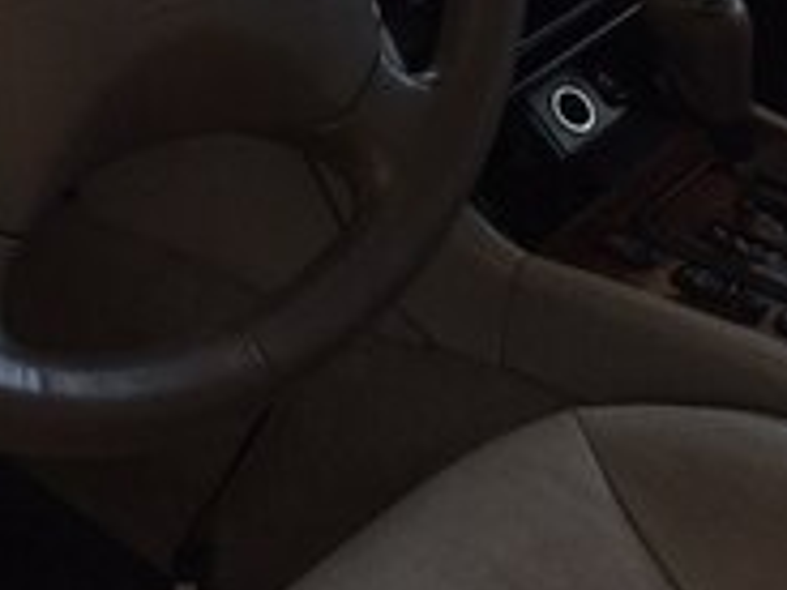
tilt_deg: -20.4
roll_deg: +2.1
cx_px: 381
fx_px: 1773
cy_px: -248
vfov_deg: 17.3
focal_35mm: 78
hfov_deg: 25.0
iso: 40
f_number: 2.2
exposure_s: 1/33
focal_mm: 4.15
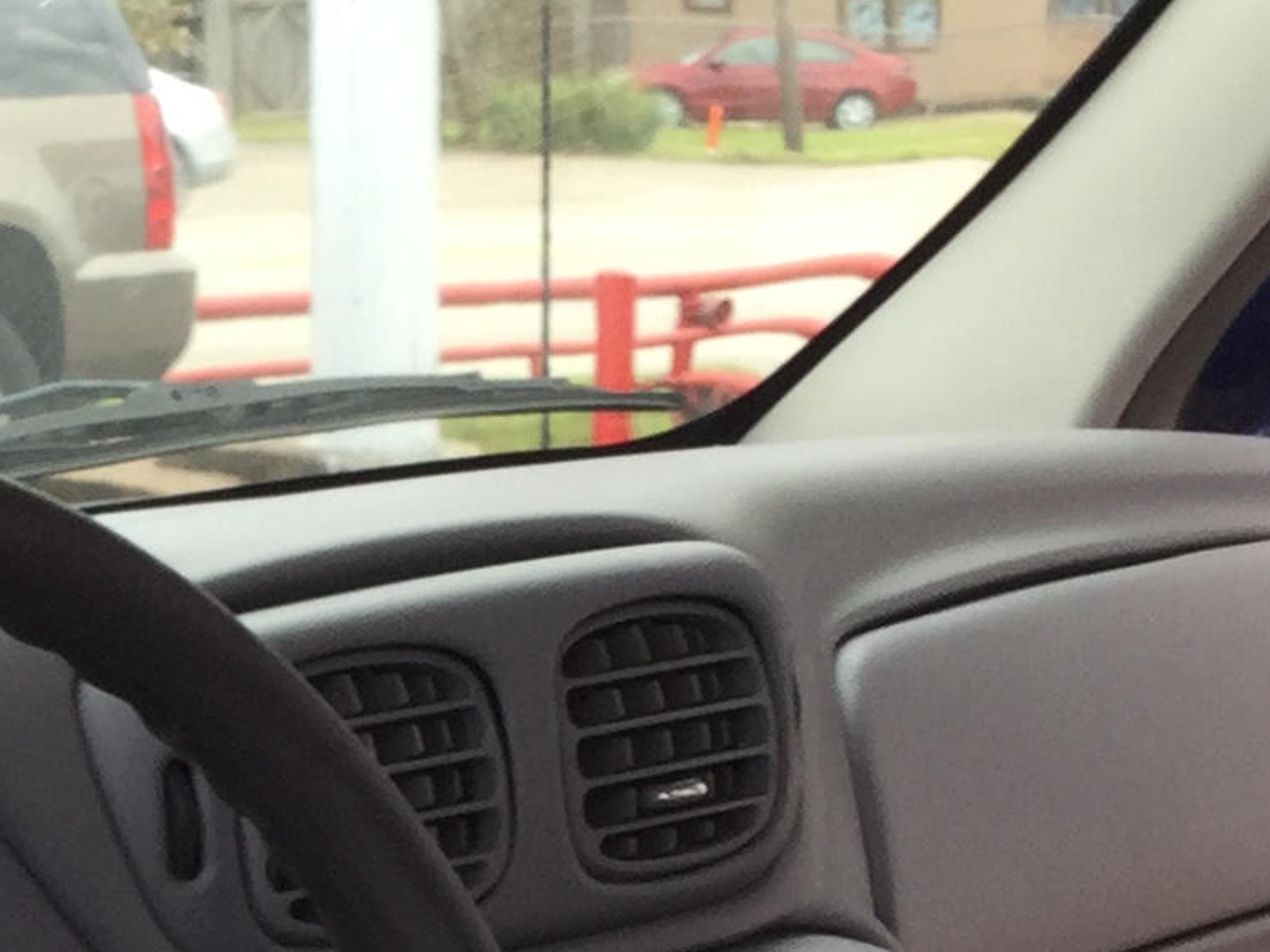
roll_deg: +0.6
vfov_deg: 10.8
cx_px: -172
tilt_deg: -14.2
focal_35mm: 134
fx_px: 4915
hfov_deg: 14.3
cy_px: 1270
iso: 25
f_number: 2.4
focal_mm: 3.3
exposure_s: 1/60
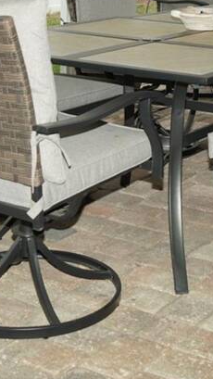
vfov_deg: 24.0
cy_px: 31
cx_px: 157
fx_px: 864
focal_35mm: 86
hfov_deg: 14.0
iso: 100
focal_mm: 28
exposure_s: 1/60
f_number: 4
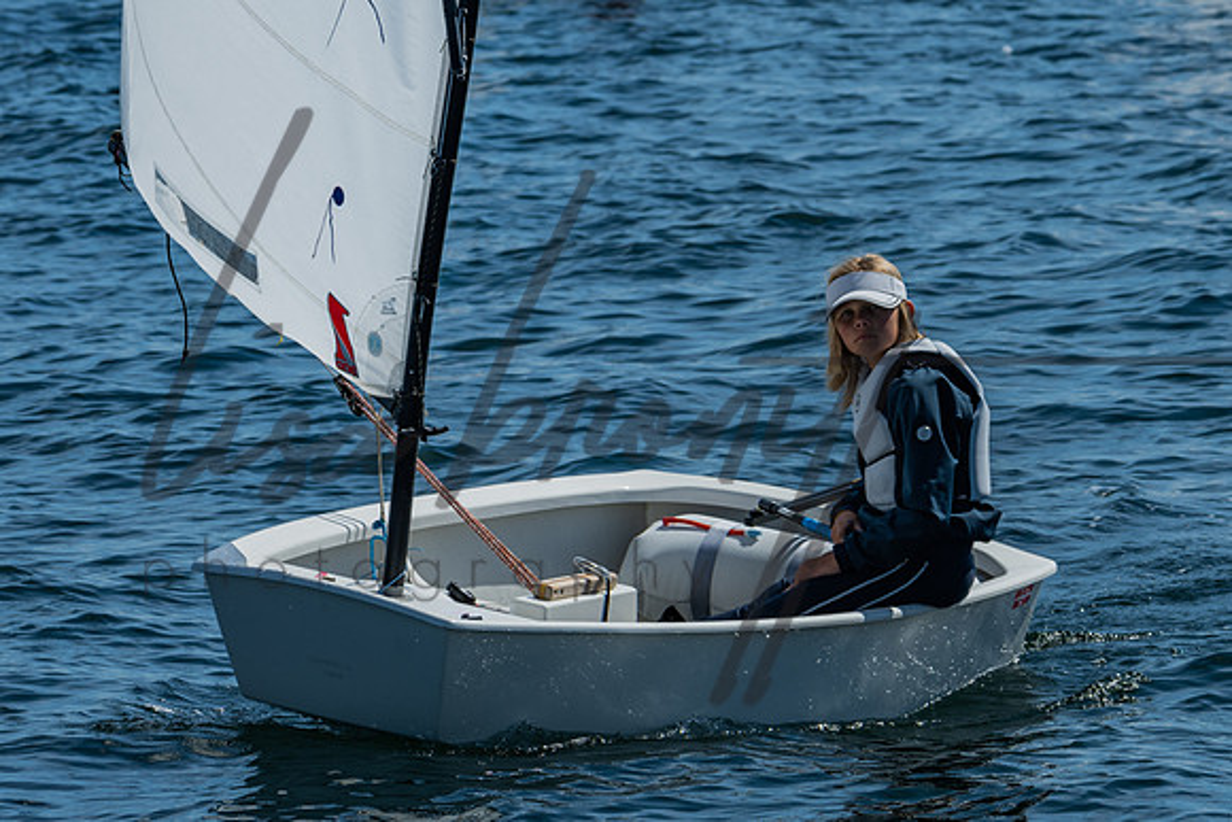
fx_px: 12705
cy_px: 271
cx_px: 633
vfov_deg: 3.7
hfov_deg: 5.6
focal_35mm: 371
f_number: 8
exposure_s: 1/500
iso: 100
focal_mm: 200
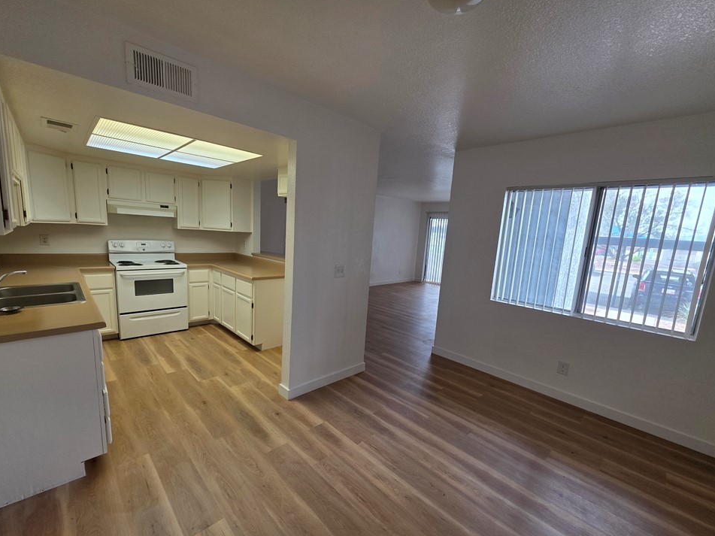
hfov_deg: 102.0
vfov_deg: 85.6
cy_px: 283
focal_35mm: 14
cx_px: 346
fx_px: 289
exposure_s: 1/120
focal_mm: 2.2
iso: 80
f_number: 1.9
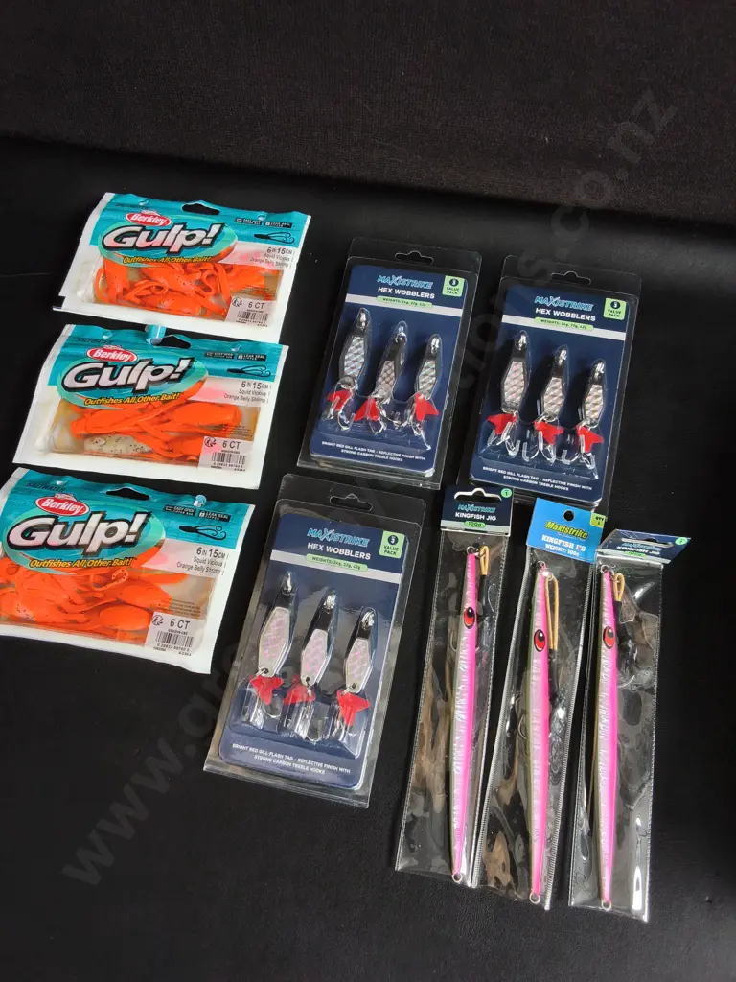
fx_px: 765
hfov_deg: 51.4
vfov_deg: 65.3
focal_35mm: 27
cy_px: 491
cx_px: 368
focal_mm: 2.87
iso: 100
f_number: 2
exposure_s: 1/100
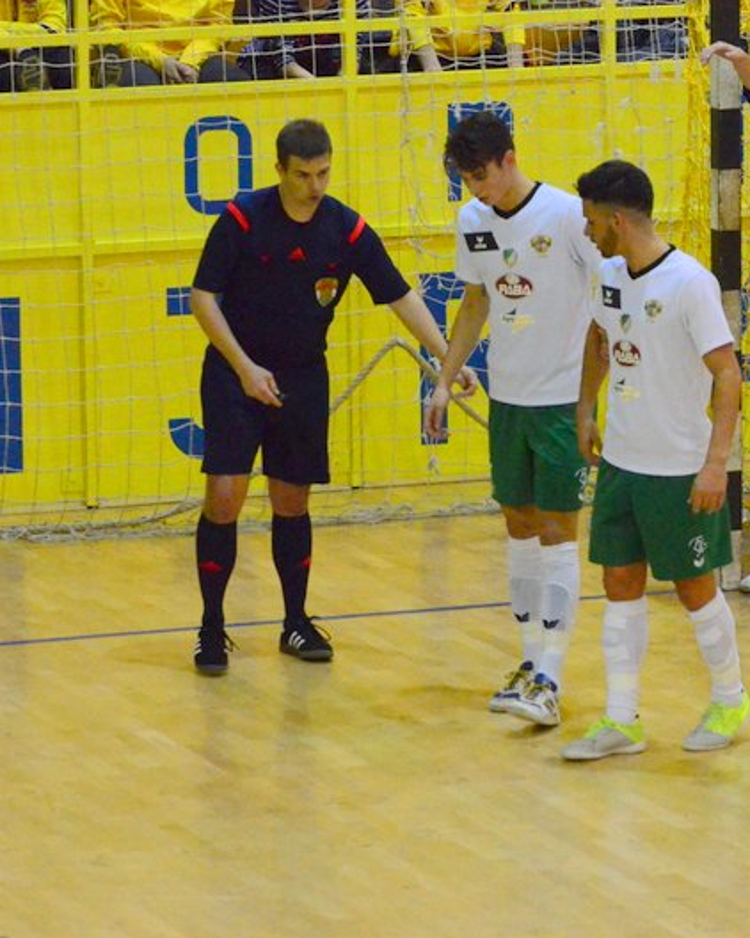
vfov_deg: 7.8
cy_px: 469
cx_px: 626
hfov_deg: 6.3
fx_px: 6857
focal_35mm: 247
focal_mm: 116
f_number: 4.8
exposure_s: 1/500
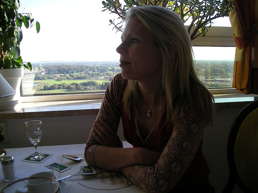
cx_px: 129
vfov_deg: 40.7
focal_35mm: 35
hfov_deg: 52.6
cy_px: 96
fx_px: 261
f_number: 2.8
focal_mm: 5.7
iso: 50
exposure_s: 1/158
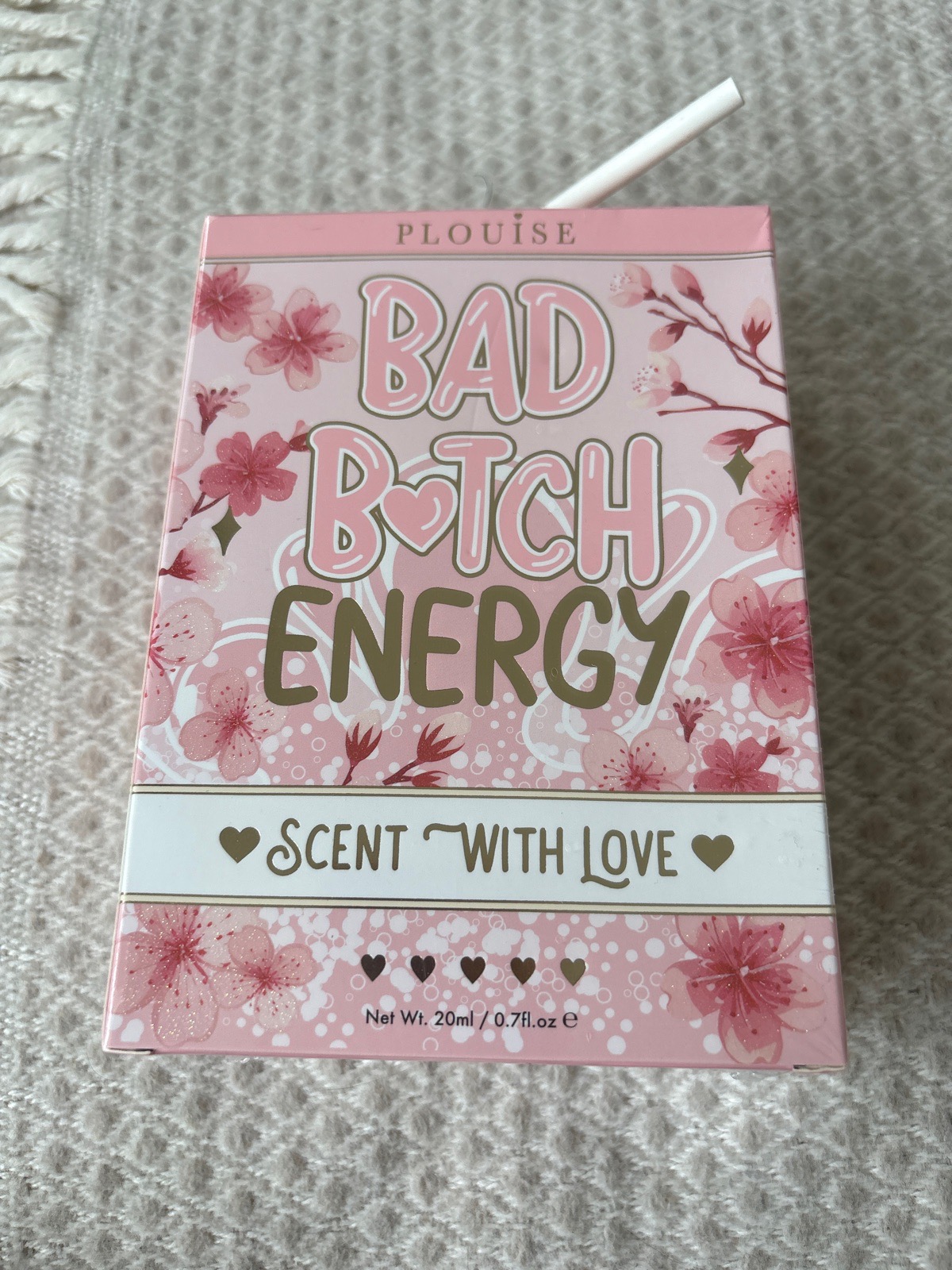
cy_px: 635
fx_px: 953
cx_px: 476
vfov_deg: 67.3
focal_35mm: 26
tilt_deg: -68.5
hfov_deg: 53.1
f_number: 1.6
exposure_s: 1/184
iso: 40
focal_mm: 5.96
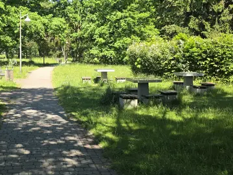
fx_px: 310
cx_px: 52
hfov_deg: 39.9
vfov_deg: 31.4
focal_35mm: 46
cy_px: 64
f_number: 1.7
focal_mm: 6.3
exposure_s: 1/1283
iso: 80
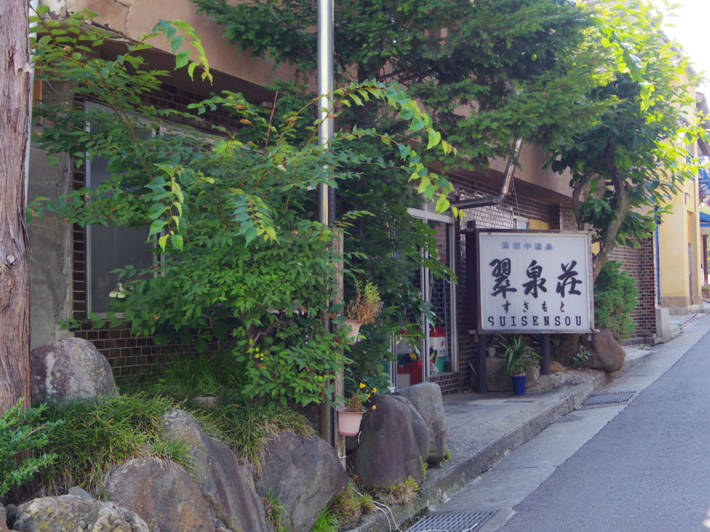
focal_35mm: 47
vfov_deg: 30.9
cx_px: 355
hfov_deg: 40.4
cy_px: 266
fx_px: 964
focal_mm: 8.5
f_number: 3.2
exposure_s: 1/250
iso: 200
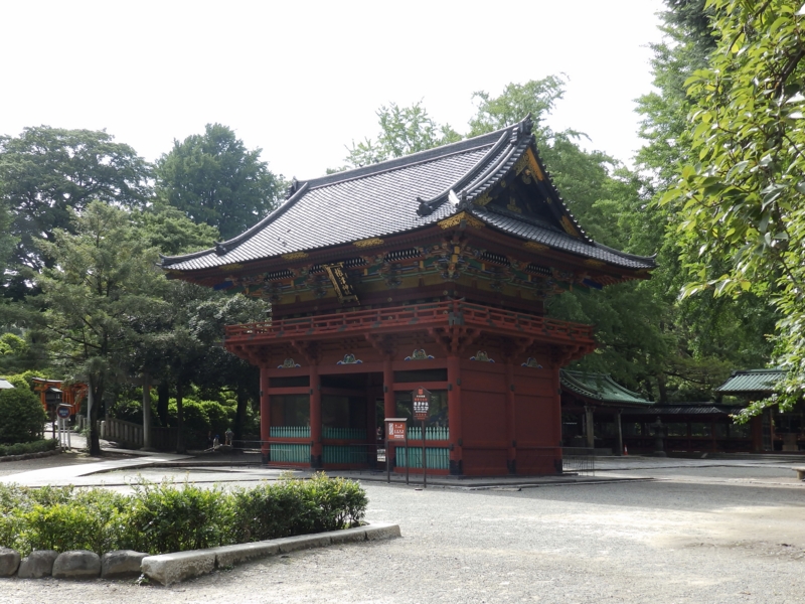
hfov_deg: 49.0
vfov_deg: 37.7
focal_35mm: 38
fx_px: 884
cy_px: 302
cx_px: 402
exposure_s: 1/200
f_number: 4.5
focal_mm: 6.8
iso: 80
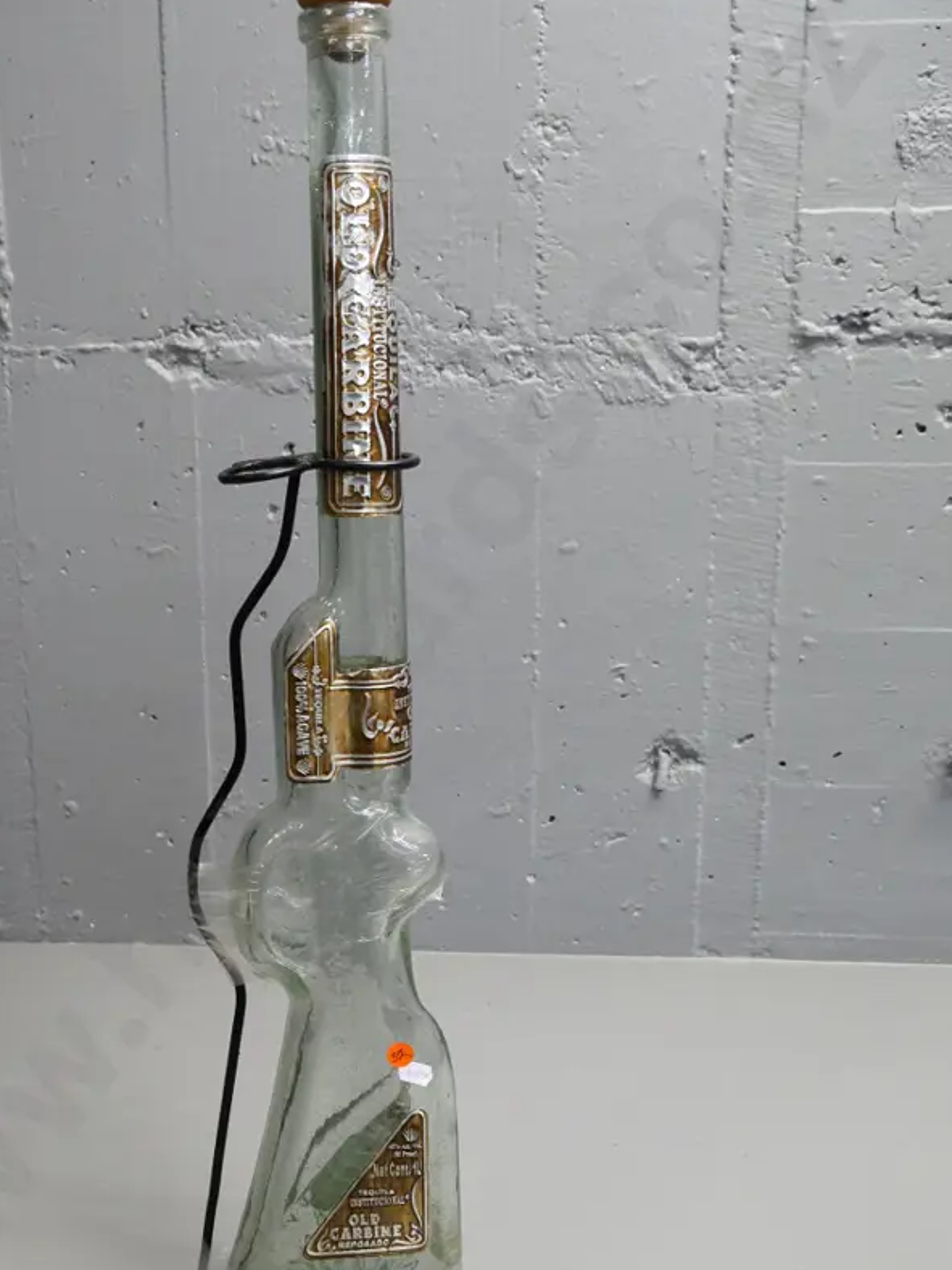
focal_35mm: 39
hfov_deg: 36.6
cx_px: 354
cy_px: 687
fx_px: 1430
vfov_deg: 47.8
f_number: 5.6
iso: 1600
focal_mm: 15
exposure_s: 1/80
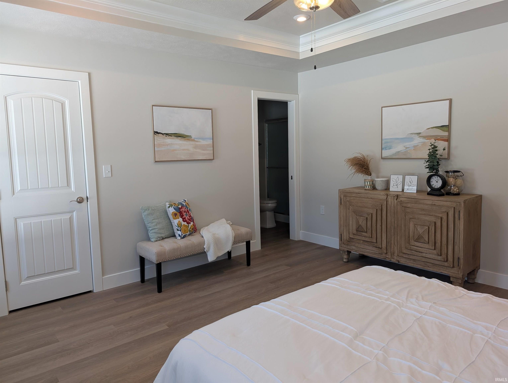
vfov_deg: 56.9
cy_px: 192
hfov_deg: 71.5
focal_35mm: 24
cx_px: 254
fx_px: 353
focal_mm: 6.9
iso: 63
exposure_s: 1/120
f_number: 1.68
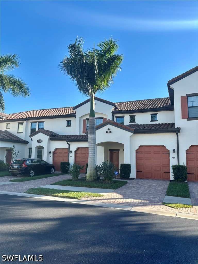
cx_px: 99
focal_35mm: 26
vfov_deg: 67.3
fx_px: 198
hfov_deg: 53.1
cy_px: 132
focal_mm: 5.96
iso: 50
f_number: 1.6
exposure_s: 1/1477
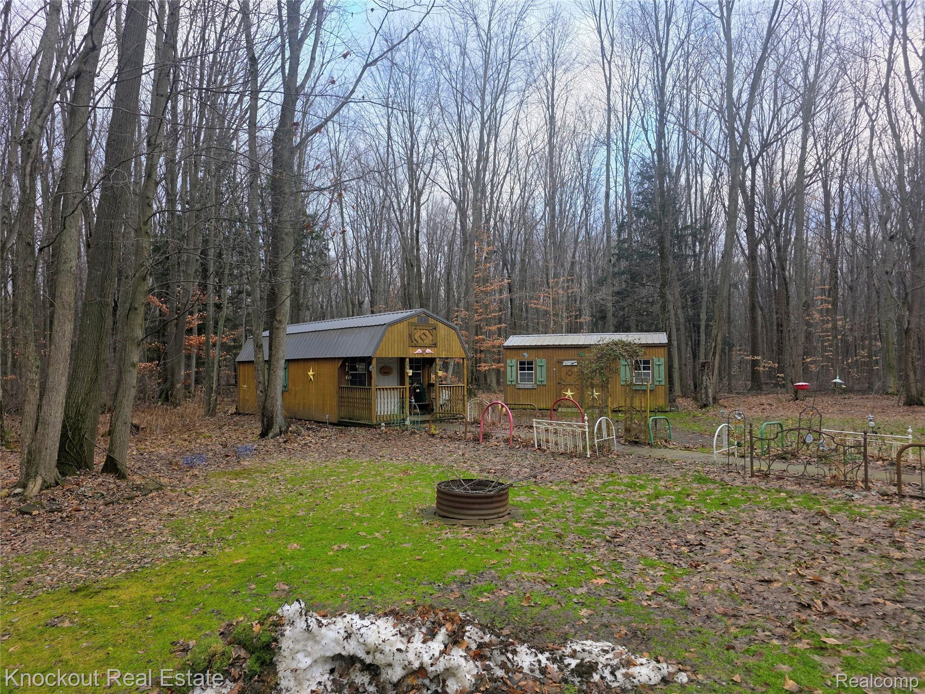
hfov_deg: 73.9
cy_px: 347
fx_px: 615
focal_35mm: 23
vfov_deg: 58.9
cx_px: 462
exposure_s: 1/180
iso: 50
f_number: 1.7
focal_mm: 6.3
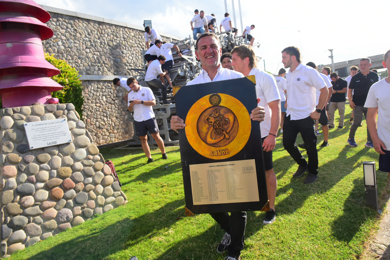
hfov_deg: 73.7
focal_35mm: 24
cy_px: 130
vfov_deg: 53.1
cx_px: 195
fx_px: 260
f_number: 8
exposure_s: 1/400
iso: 500
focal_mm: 24
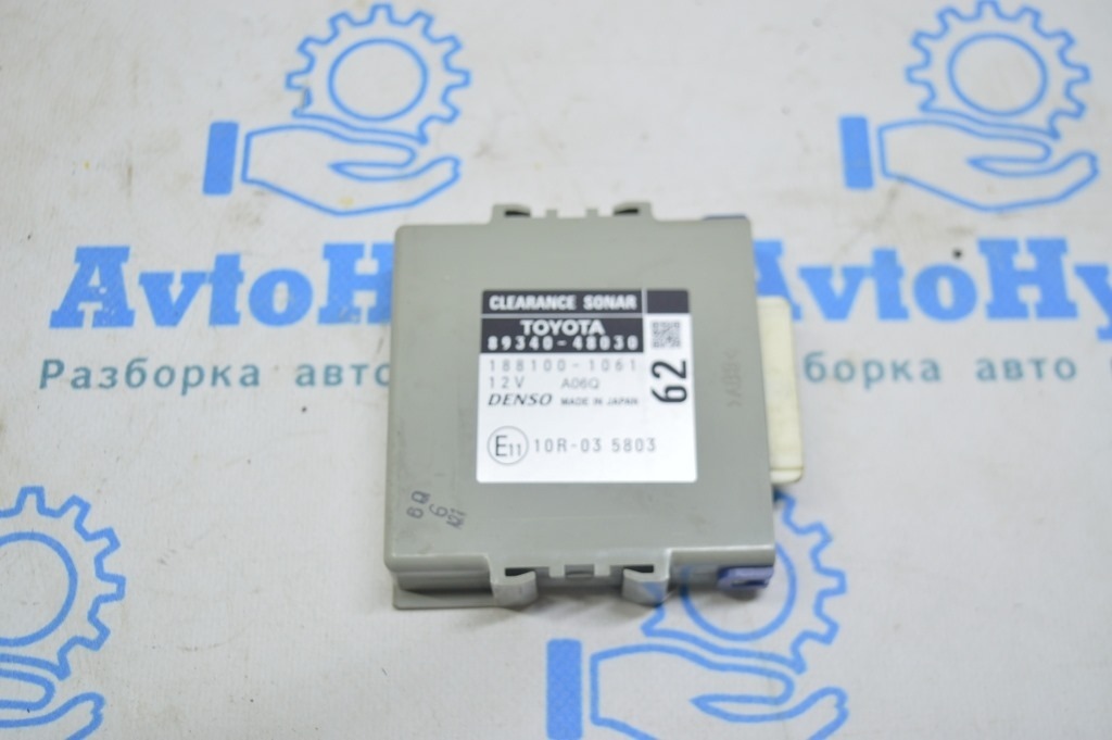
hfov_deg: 41.1
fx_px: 1481
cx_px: 556
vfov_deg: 28.0
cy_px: 370
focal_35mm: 48
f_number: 4.5
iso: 400
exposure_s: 1/40
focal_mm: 32
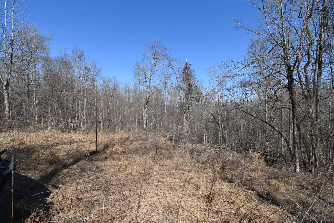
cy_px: 112
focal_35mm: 15
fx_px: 139
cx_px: 167
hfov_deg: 100.4
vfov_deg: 77.3
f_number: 7.1
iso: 100
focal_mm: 10
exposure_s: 1/400
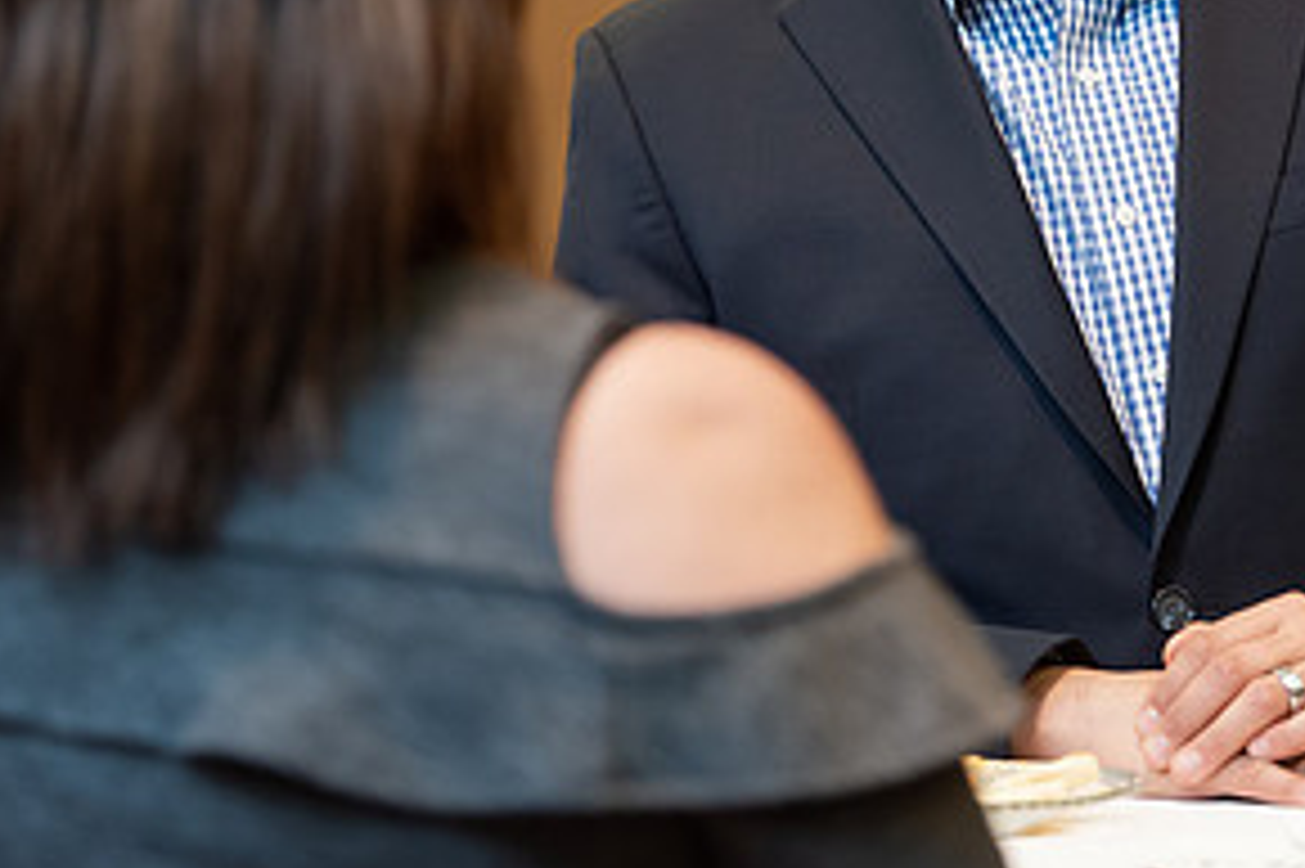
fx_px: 7970
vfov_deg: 6.2
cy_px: 70
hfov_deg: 9.3
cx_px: 927
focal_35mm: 220
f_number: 3.2
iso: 1600
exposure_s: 1/200
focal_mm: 110
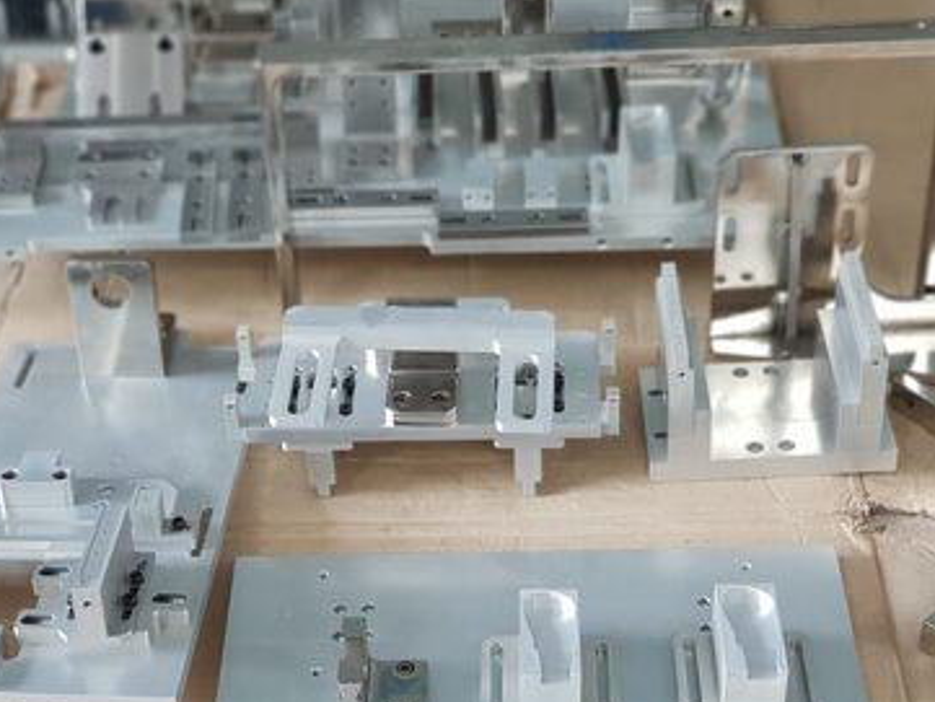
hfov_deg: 27.0
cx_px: 425
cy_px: 478
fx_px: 1945
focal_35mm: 72
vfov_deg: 20.4
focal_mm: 6
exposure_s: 1/30
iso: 125
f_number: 2.4
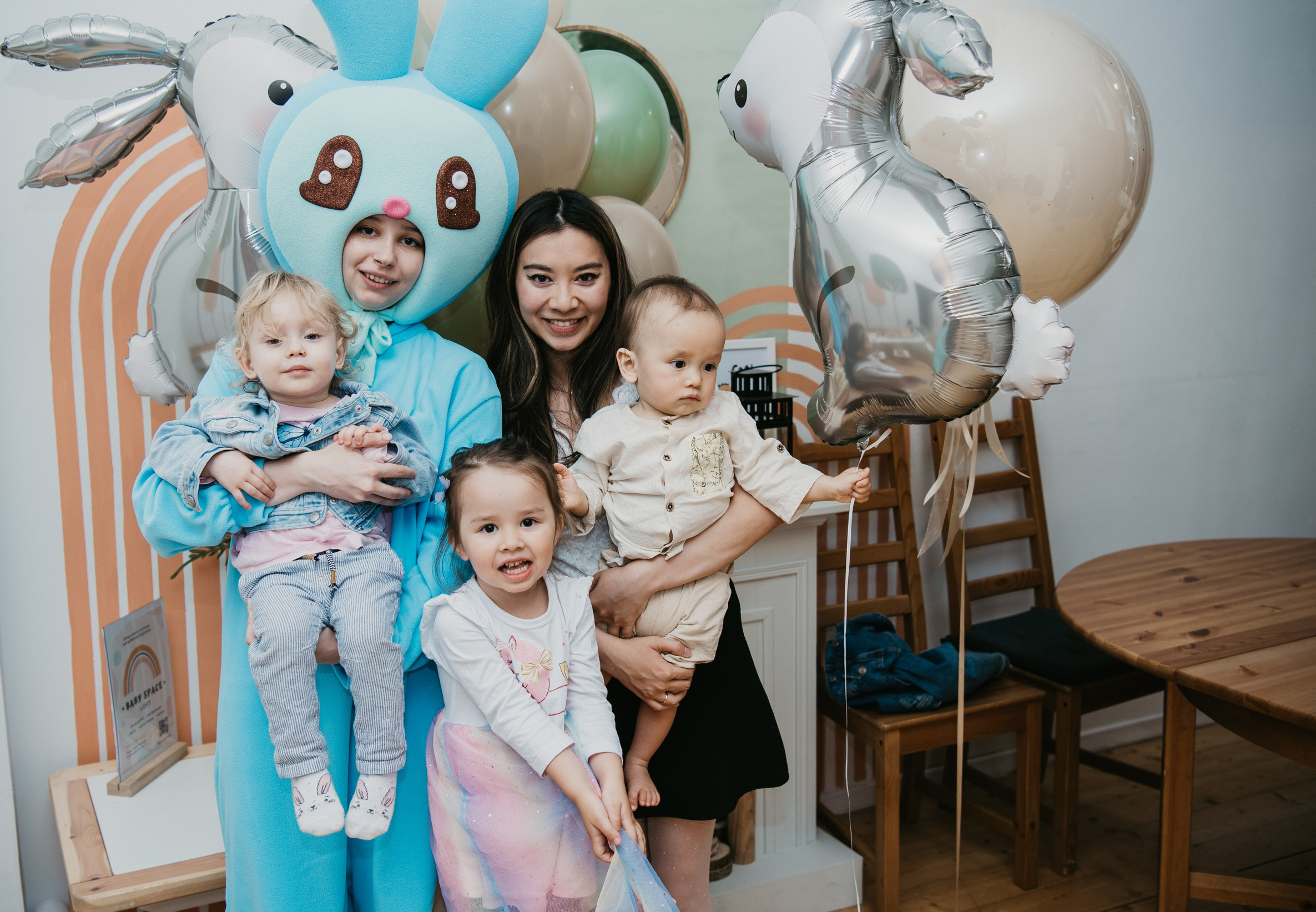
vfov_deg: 36.8
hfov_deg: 51.2
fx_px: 1369
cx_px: 584
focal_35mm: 37
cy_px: 442
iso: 100
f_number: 3.5
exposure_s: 1/160
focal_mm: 32
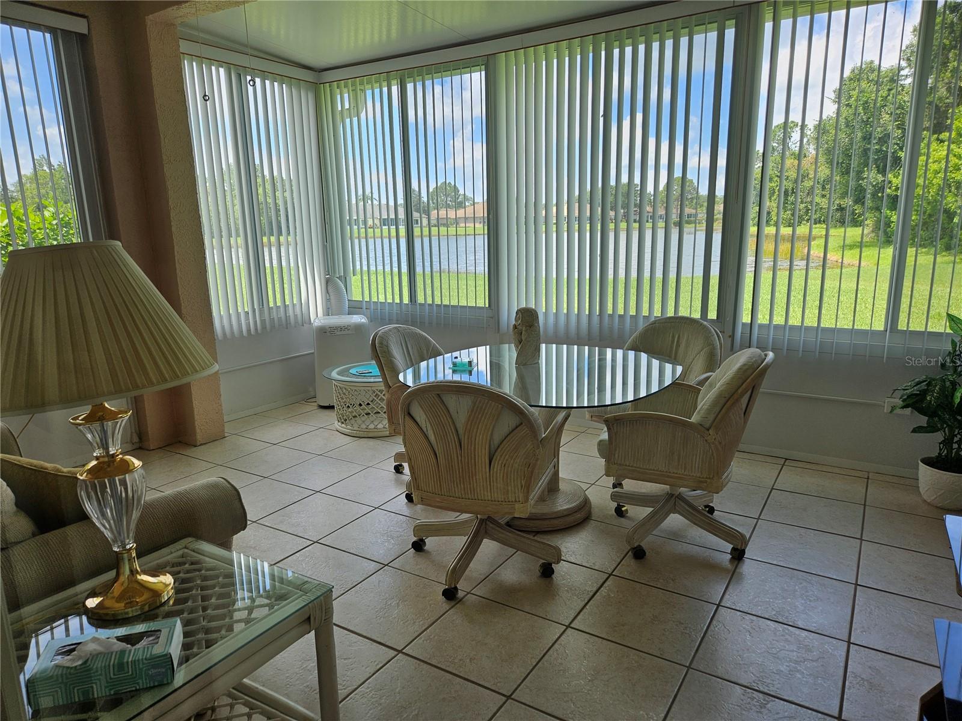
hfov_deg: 73.9
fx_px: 639
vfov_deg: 58.9
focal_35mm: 23
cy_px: 360
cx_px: 481
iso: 25
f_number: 1.8
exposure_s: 1/278
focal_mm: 5.4
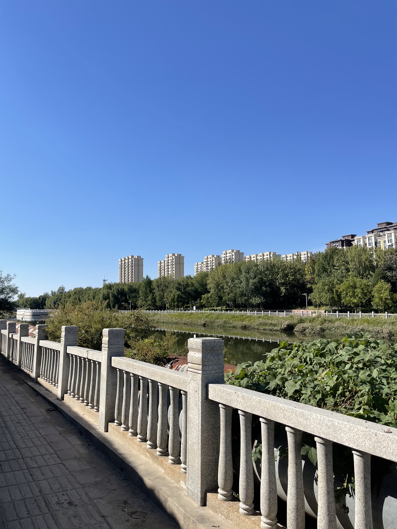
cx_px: 198
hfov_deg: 53.1
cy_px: 264
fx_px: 398
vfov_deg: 67.3
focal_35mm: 26
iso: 32
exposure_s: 1/4202
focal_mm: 5.1
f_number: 1.6
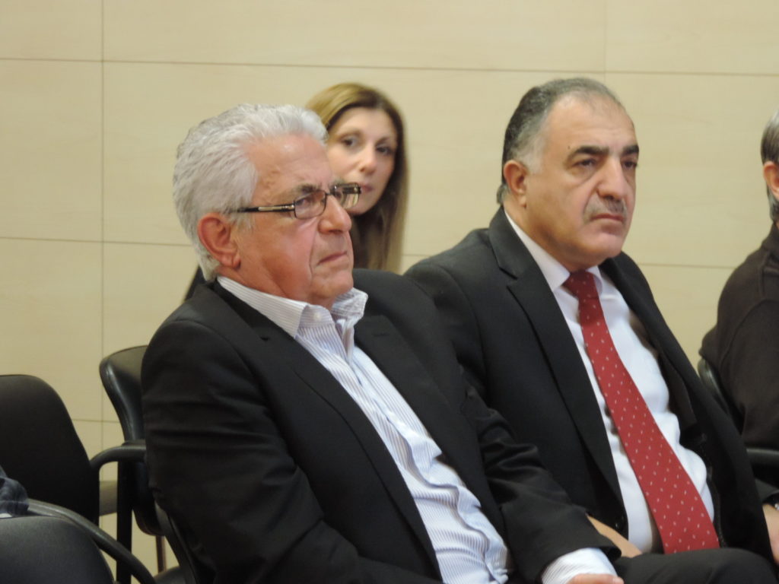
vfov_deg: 8.0
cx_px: 390
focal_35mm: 185
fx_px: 4163
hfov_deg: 10.7
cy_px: 292
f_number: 4.6
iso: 800
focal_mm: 33
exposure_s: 1/10
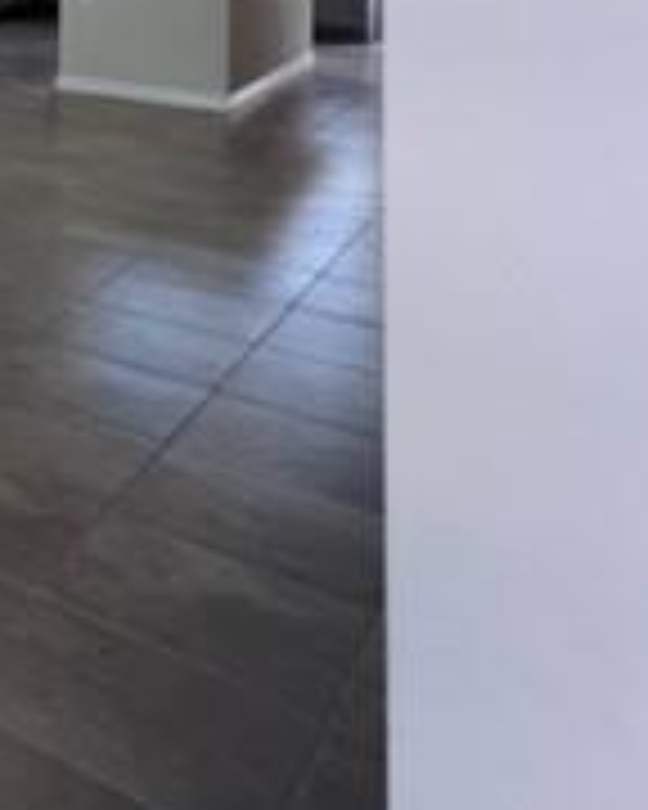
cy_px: -140
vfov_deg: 34.0
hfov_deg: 17.9
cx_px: -729
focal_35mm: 45
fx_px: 1079
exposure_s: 1/99
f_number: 1.8
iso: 40
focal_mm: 1.57
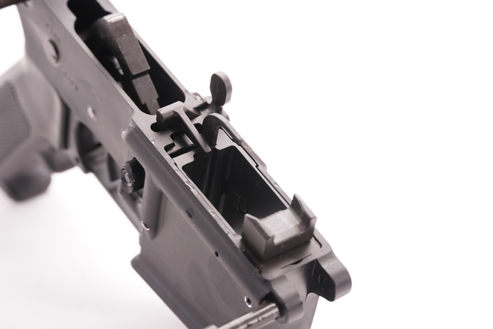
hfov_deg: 19.2
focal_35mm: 106
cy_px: 164
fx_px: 1459
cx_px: 246
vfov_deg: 12.9
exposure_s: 1/125
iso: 1000
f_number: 5.6
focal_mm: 71
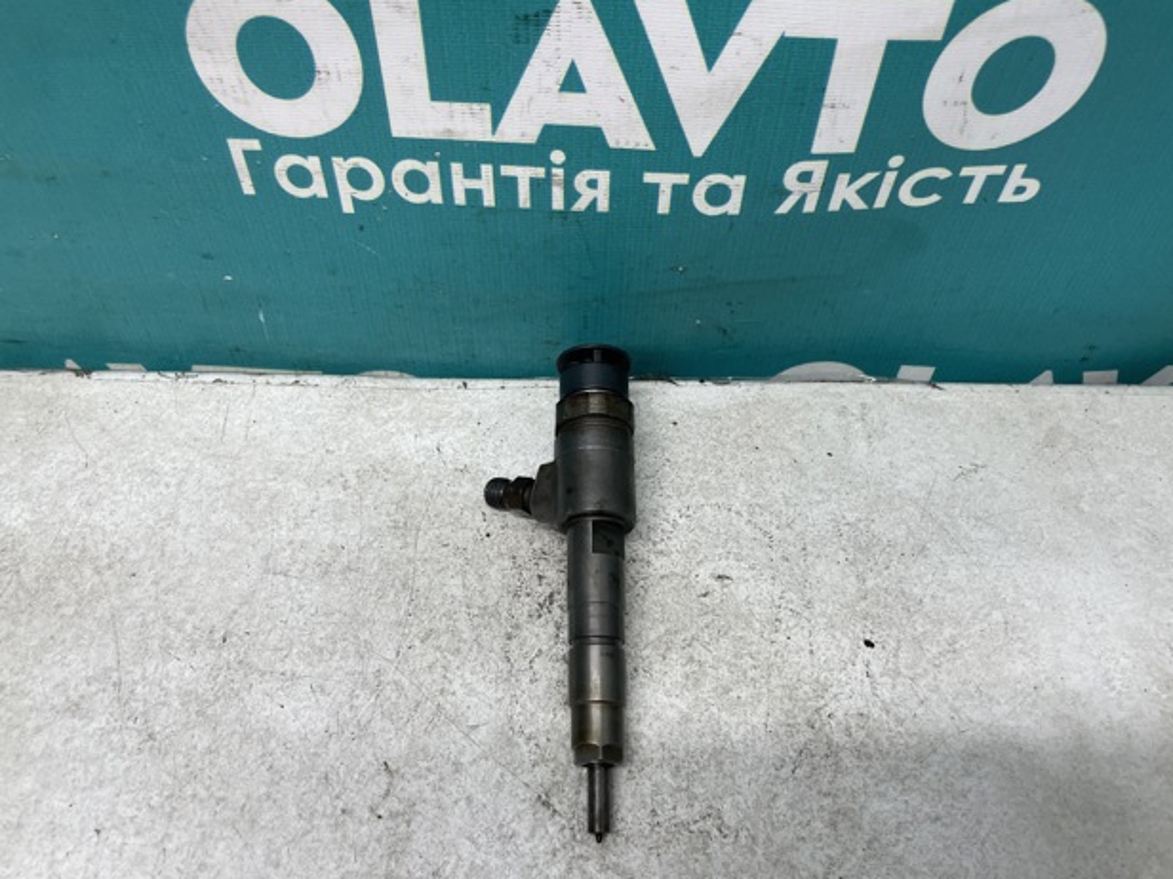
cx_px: 579
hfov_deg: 65.3
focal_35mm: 27
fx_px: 915
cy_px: 450
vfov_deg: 51.3
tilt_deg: -54.5
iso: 100
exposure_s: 1/100
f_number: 1.6
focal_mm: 4.2
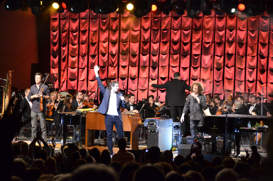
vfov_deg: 8.7
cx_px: 136
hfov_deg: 13.1
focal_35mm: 158
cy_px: 90
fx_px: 1192
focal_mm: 105
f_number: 5.6
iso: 1600
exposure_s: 1/100
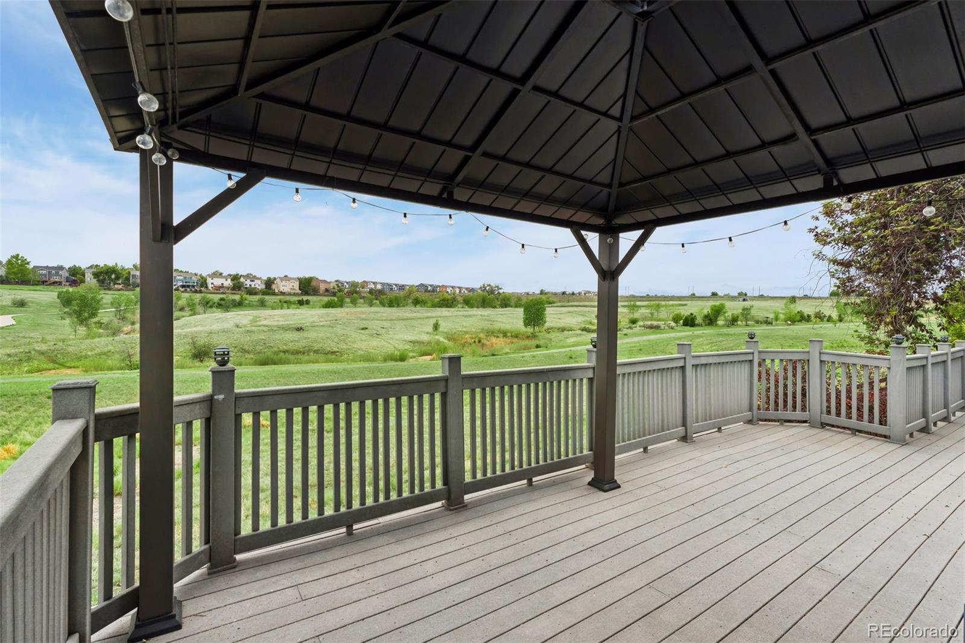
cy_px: 322
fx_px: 456
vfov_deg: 70.4
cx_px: 482
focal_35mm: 17
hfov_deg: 93.3
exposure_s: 1/500
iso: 400
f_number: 9
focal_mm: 17
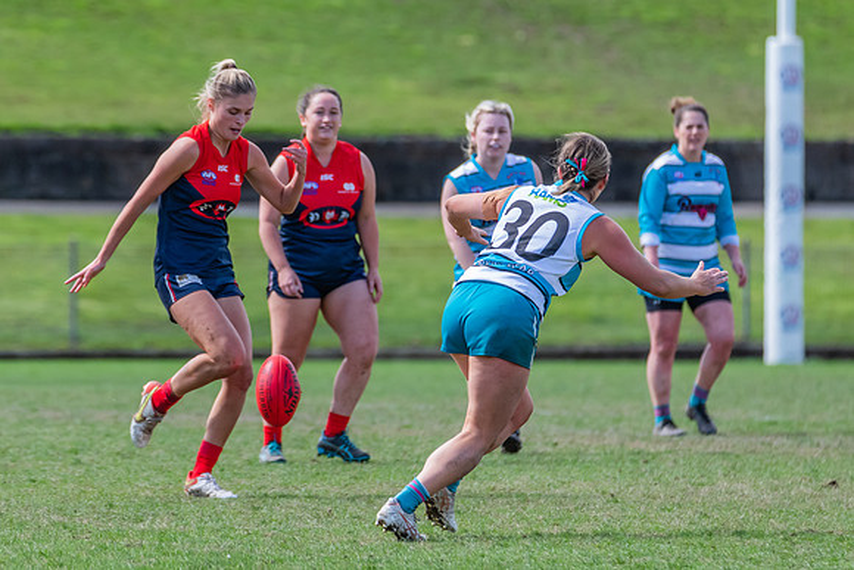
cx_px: 336
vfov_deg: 2.3
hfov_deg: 3.4
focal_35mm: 608
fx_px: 14426
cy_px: 210
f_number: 6
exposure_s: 1/1600
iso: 900
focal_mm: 380
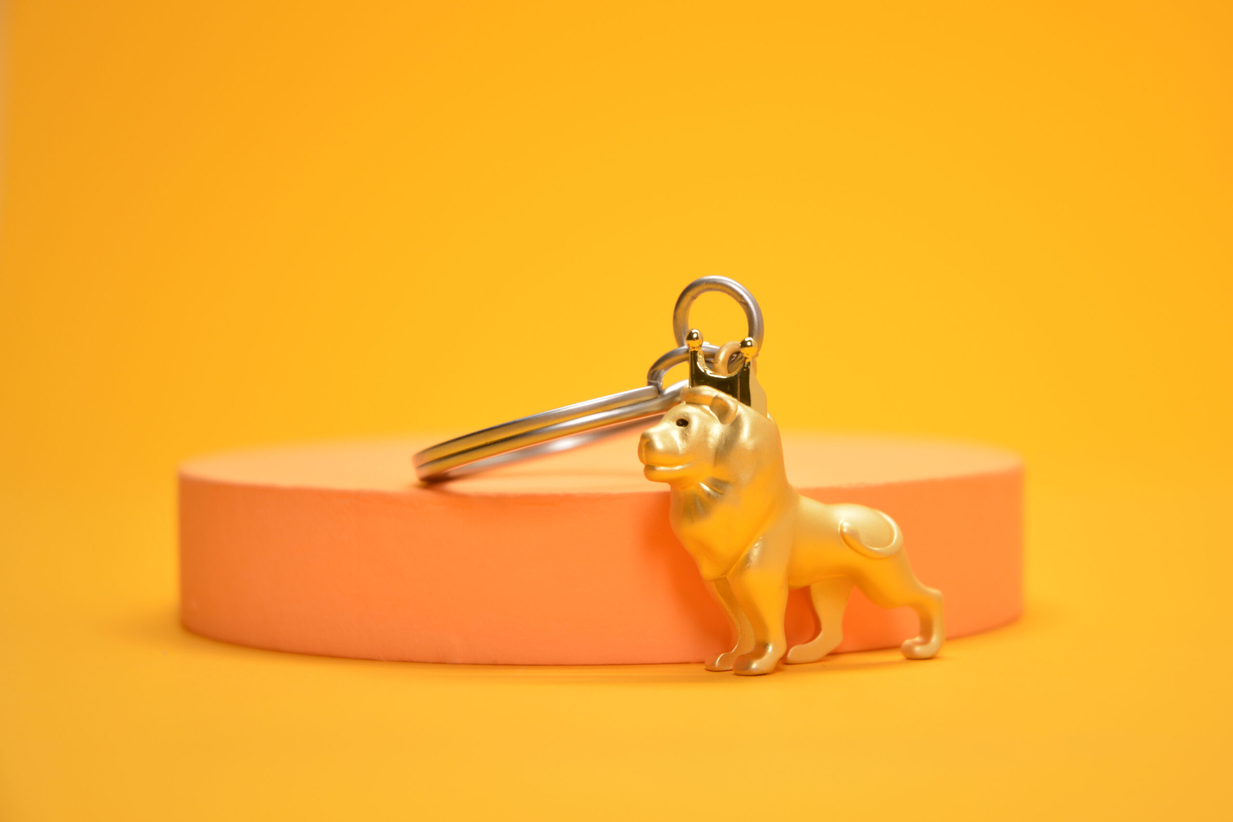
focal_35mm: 105
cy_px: 411
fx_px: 3596
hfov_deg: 19.5
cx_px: 616
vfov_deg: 13.0
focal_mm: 70
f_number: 4.5
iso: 100
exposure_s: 1/100
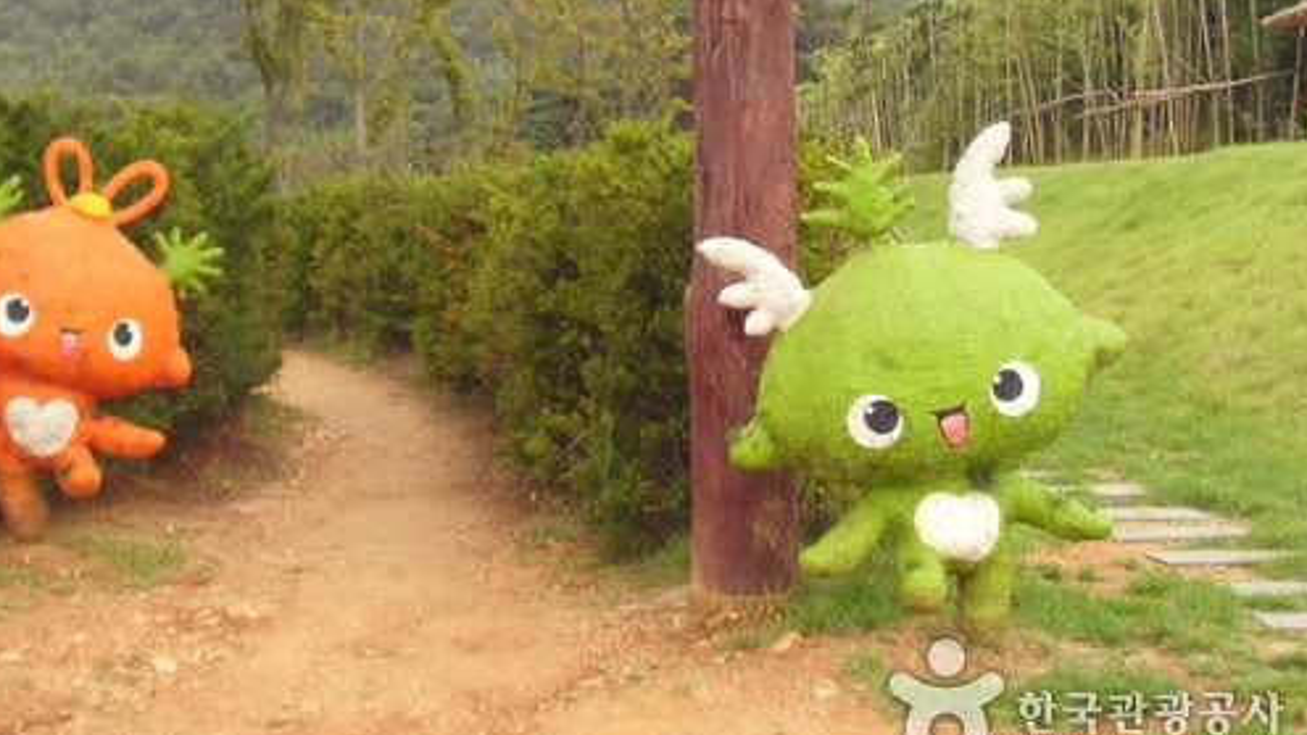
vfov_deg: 19.8
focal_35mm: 60
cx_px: 403
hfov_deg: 34.5
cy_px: 117
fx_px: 2079
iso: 200
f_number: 3.5
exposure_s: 1/30
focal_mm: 6.6
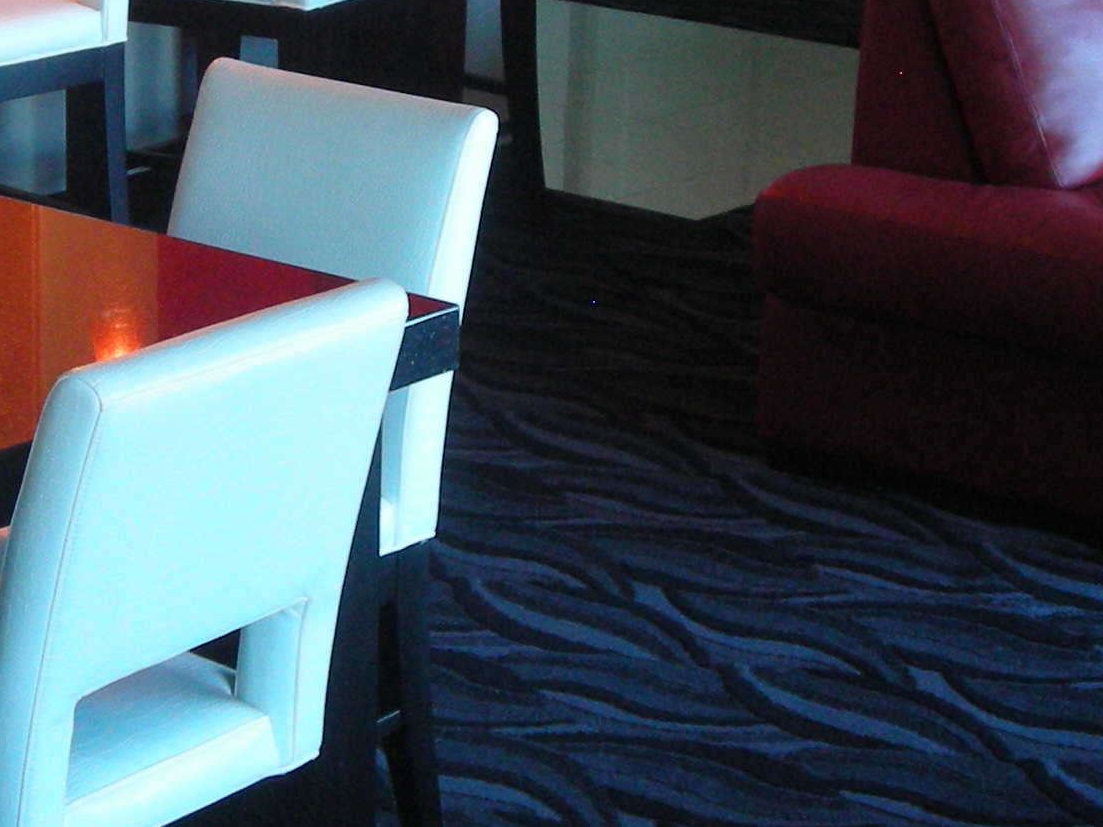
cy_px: 141
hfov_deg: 20.2
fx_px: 3090
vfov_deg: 15.1
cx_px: 398
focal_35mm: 97
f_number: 3.2
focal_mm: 6.3
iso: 200
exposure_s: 1/15.7
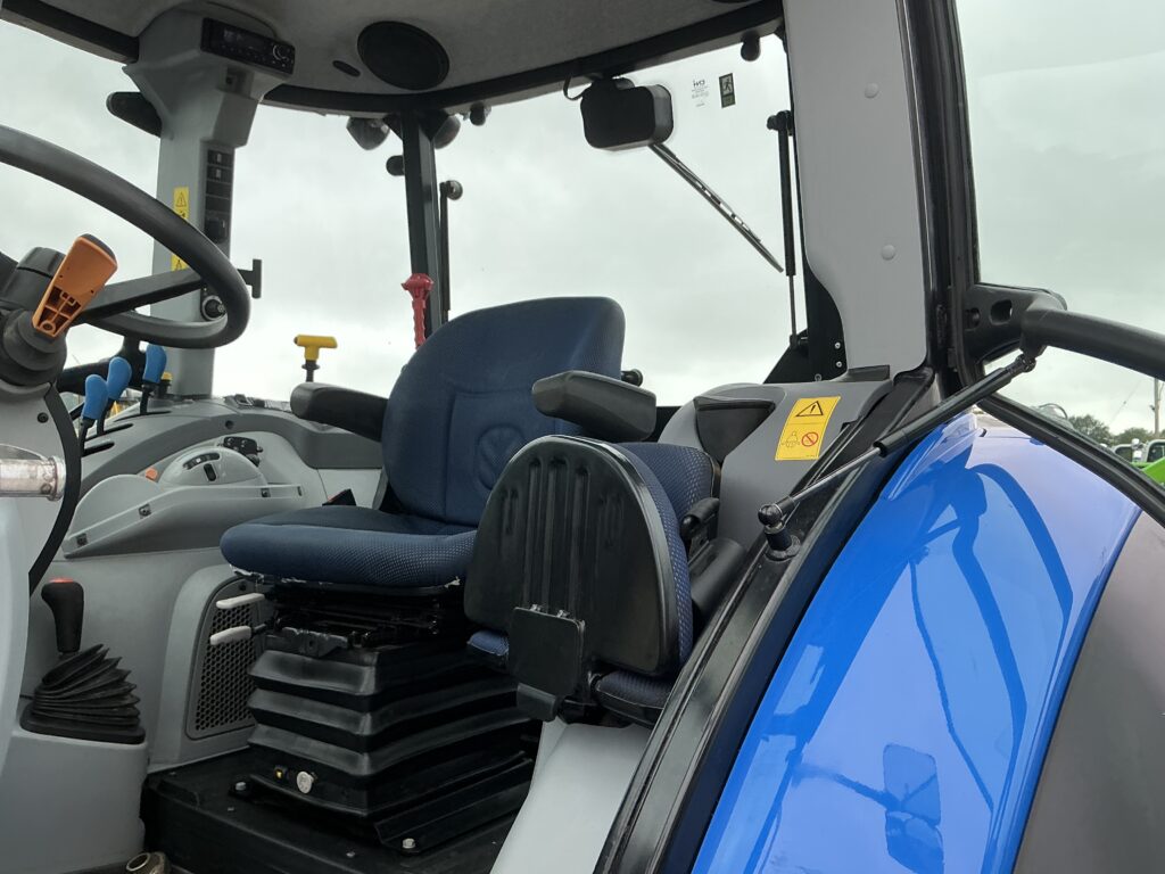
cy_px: 437
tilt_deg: +3.7
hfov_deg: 63.4
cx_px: 582
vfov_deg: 49.7
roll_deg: -0.8
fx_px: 942
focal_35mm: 28
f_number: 1.8
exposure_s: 1/397
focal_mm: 3
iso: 25
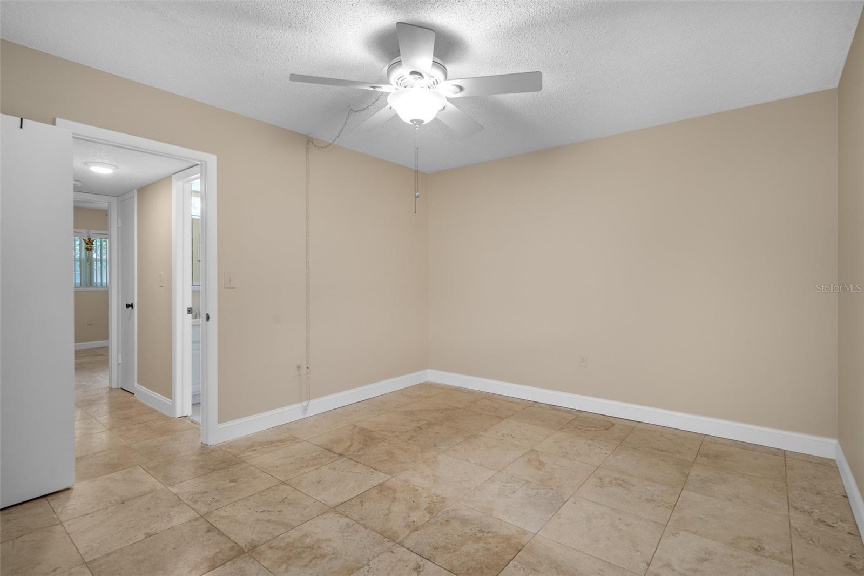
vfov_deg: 70.4
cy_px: 288
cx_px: 432
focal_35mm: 17
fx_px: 408
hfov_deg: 93.3
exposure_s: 1/1.25
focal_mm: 17
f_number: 8
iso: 320
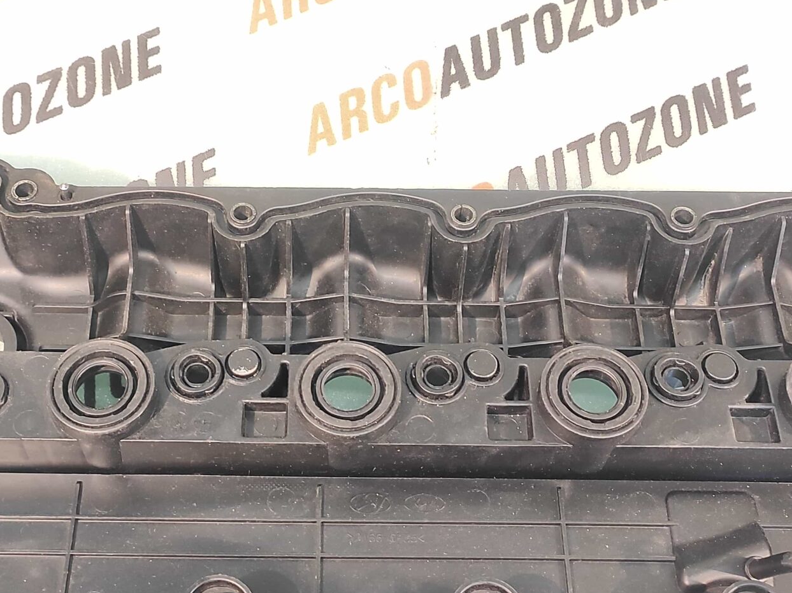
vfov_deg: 40.7
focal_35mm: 35
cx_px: 336
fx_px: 800
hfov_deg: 52.4
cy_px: 303
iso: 397
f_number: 1.79
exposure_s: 1/25
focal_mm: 4.74
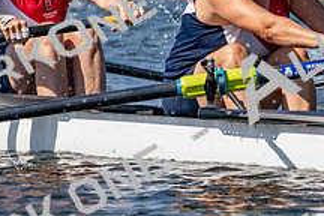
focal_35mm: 537
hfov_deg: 3.8
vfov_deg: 2.6
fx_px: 4833
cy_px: -17
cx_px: 112
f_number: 5.6
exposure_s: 1/2000
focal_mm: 200
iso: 200
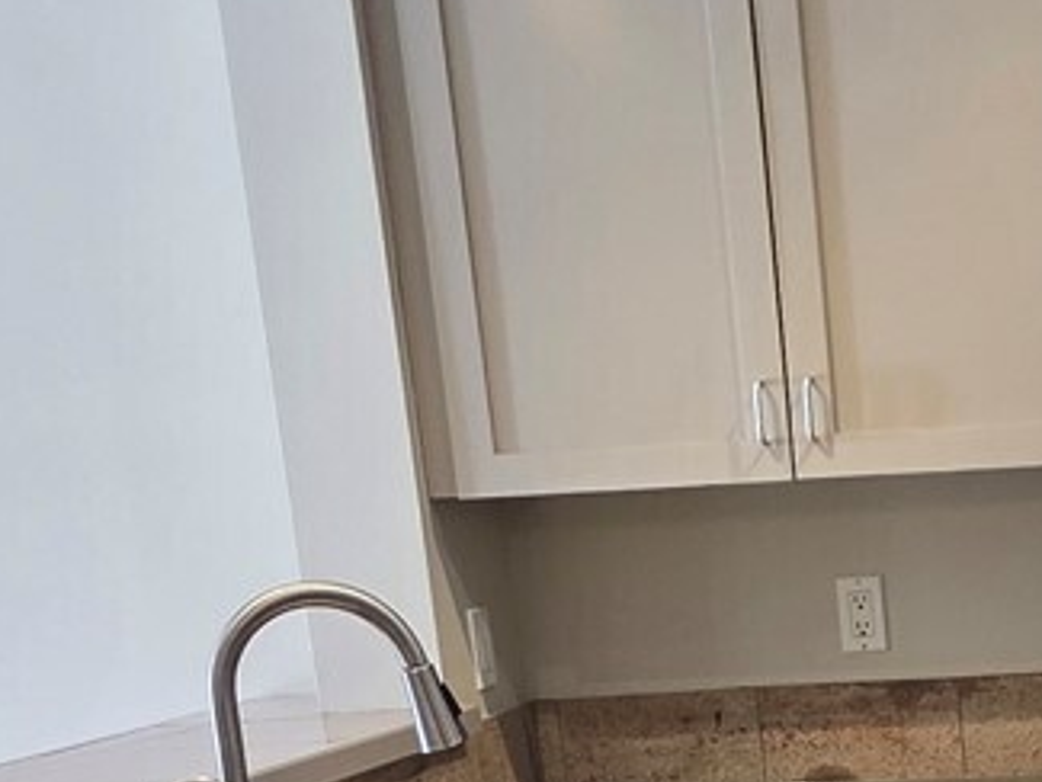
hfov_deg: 27.5
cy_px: 933
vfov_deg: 21.4
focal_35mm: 64
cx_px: 1161
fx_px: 1927
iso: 200
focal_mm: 2.2
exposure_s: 1/120
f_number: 1.9
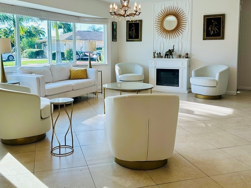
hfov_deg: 53.8
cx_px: 110
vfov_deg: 41.6
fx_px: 246
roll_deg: -0.4
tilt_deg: -6.2
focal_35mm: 34
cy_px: 74
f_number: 1.78
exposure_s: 1/450
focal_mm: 6.86
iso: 80
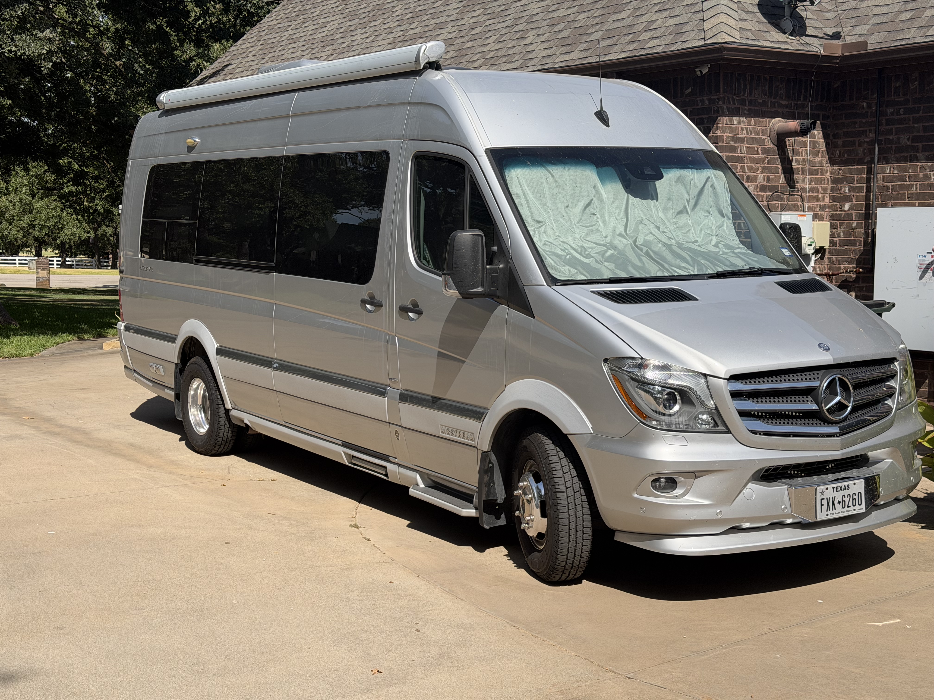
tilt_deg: -5.4
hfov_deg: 39.7
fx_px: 1295
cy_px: 350
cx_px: 467
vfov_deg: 30.3
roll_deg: +0.6
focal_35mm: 48
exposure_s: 1/4878
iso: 64
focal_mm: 6.76
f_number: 1.78
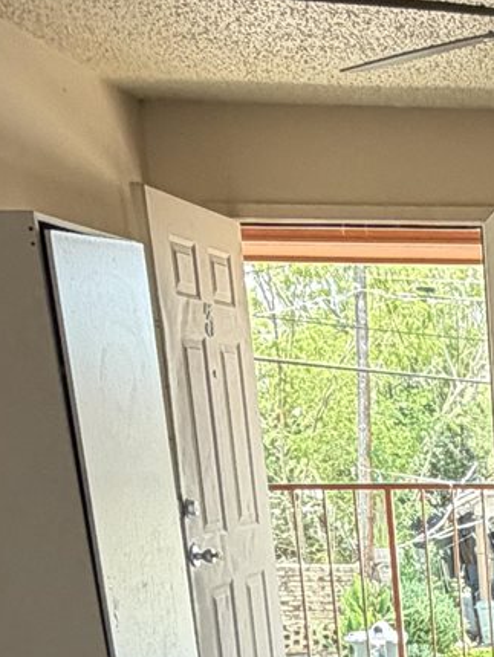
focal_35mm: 75
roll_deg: +0.4
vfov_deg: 23.7
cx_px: 866
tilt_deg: -13.8
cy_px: 793
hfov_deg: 16.7
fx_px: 1426
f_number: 2.2
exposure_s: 1/121
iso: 125
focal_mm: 2.22
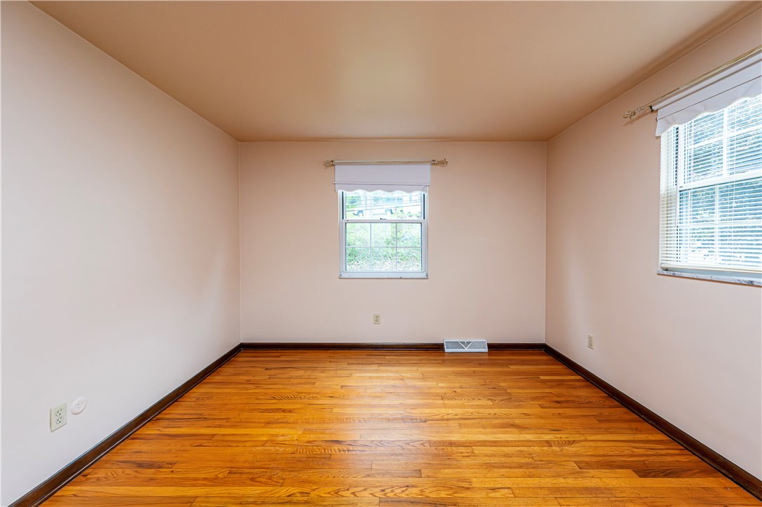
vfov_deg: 81.1
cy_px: 254
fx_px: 296
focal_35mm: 14
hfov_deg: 104.3
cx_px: 381
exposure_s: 1/80
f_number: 8
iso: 5000
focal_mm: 14
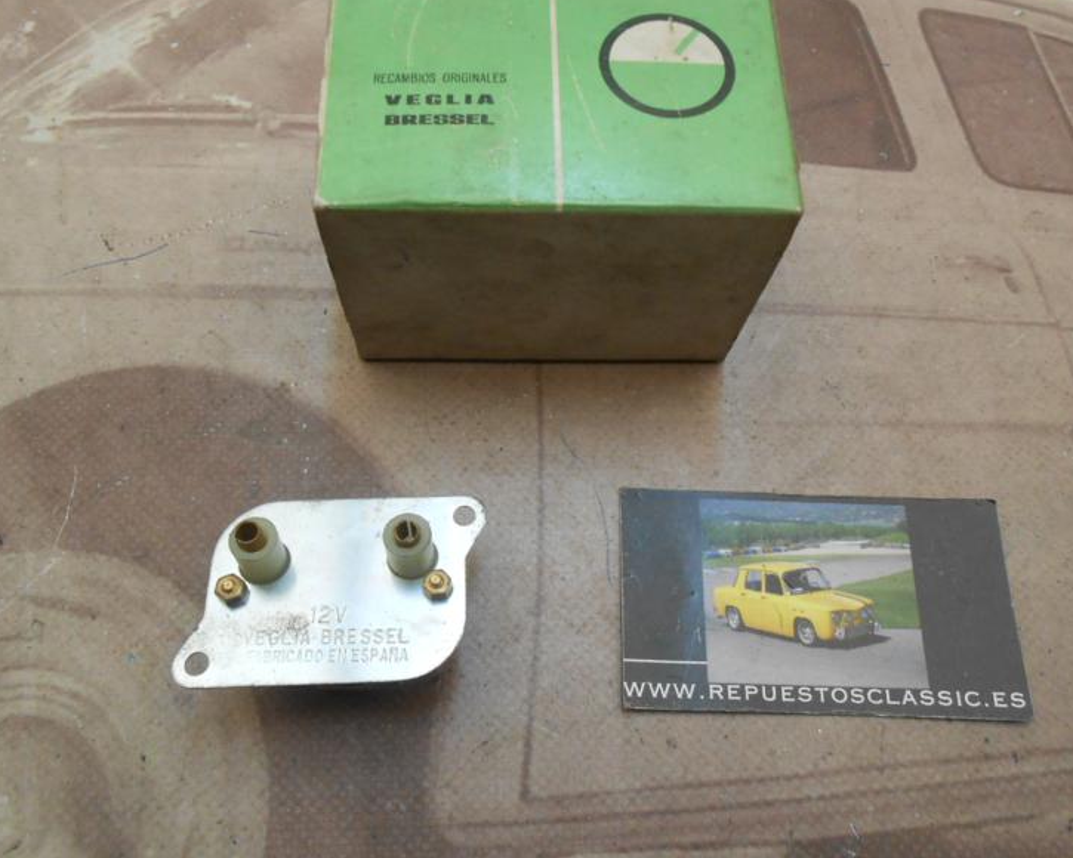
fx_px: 889
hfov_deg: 62.2
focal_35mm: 28
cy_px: 428
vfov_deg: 51.5
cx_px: 536
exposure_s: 1/30
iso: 250
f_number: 3.5
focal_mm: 4.6
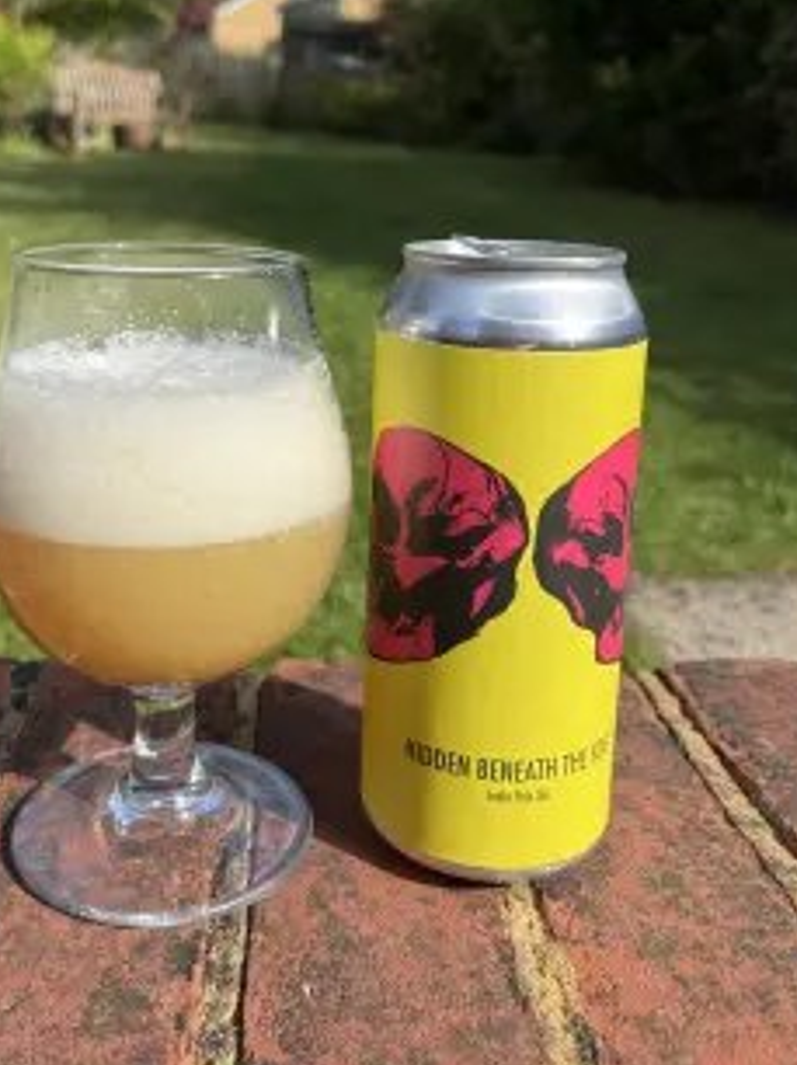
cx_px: 310
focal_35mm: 34
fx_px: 1045
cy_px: 376
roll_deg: -0.5
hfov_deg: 41.5
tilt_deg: -11.5
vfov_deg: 53.2
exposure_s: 1/1923
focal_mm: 5.1
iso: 50
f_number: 1.6
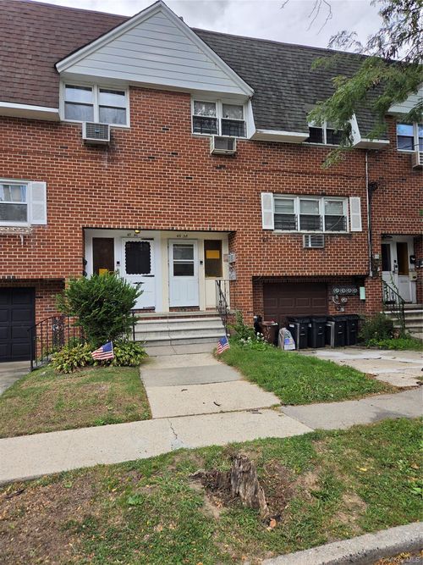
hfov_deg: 58.9
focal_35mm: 23
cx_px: 212
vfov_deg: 73.9
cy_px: 282
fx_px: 375
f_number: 1.8
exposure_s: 1/2820
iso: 80
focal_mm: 5.4
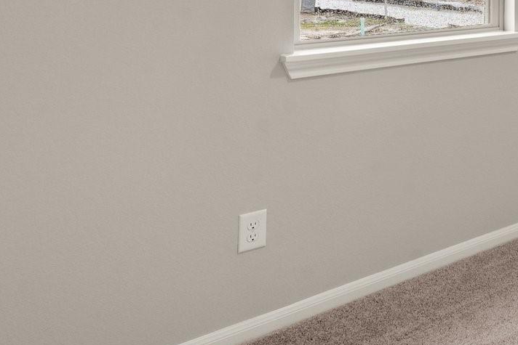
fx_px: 683
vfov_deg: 25.8
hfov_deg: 30.4
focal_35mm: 47
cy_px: -56
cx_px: 709
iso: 320
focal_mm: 16.5
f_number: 9
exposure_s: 1/6
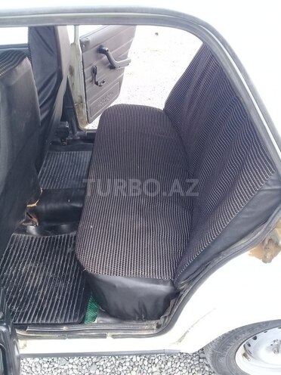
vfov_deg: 58.4
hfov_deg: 45.4
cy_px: 188
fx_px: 336
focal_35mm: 31
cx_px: 140
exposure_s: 1/140
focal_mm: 3.3
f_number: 2.2
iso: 50
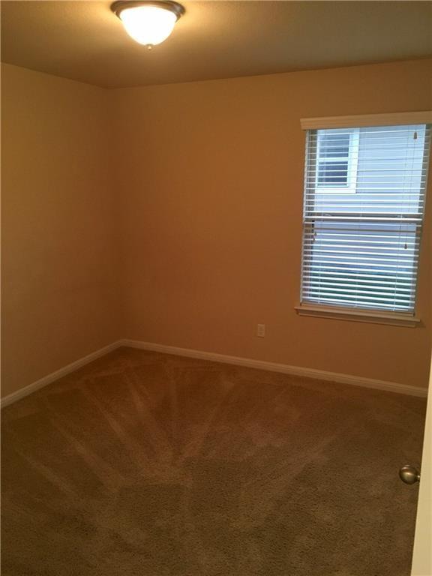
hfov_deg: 48.2
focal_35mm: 29
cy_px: 288
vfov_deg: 61.7
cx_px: 216
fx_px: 483
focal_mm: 4.15
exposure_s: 1/30
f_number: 2.2
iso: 125
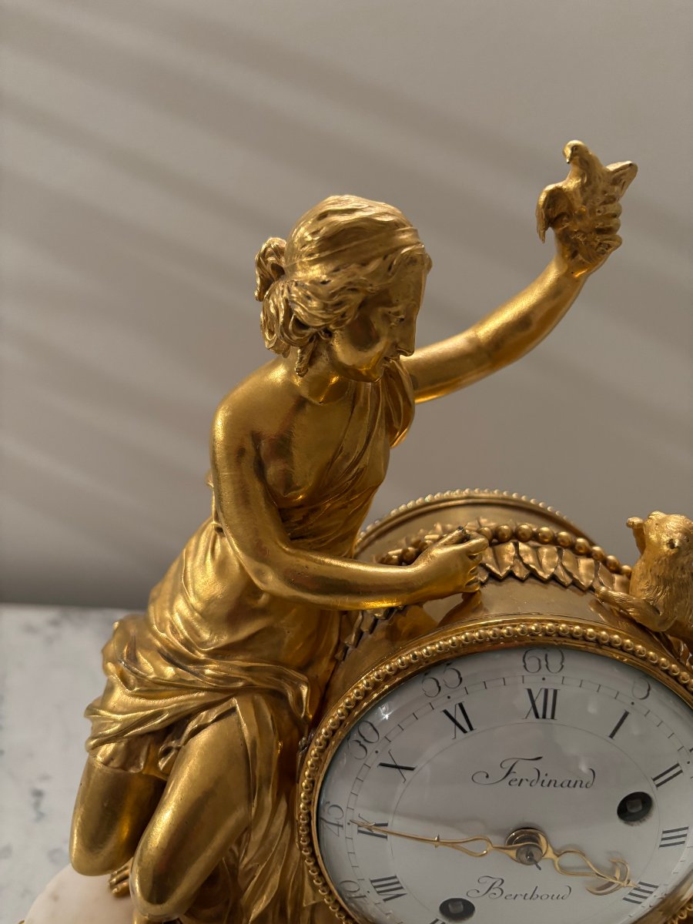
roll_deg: -2.6
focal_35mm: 26
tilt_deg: -16.6
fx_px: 694
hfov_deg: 53.1
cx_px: 346
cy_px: 462
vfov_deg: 67.3
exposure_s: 1/33
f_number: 1.6
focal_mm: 5.96
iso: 400
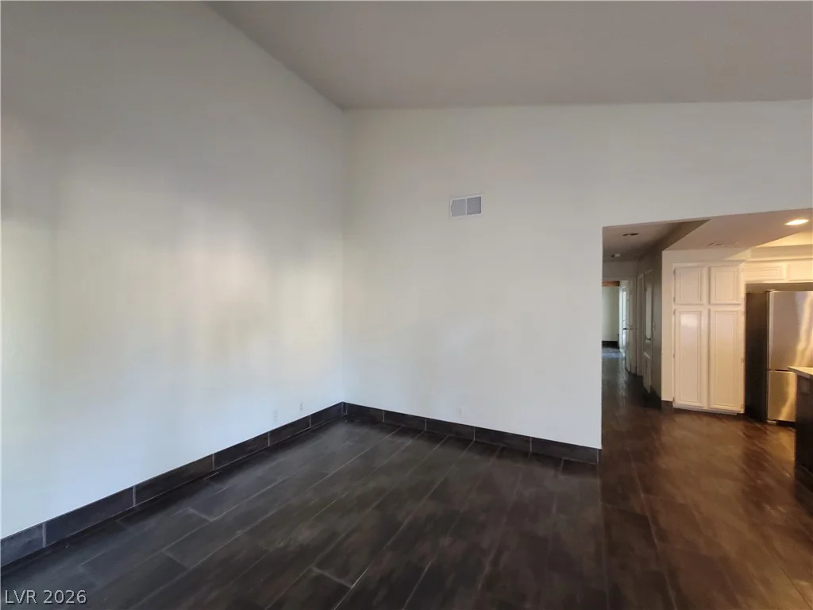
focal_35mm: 13
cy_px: 305
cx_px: 406
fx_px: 305
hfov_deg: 106.2
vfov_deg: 89.9
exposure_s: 1/30
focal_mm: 2.2
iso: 400
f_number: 2.2
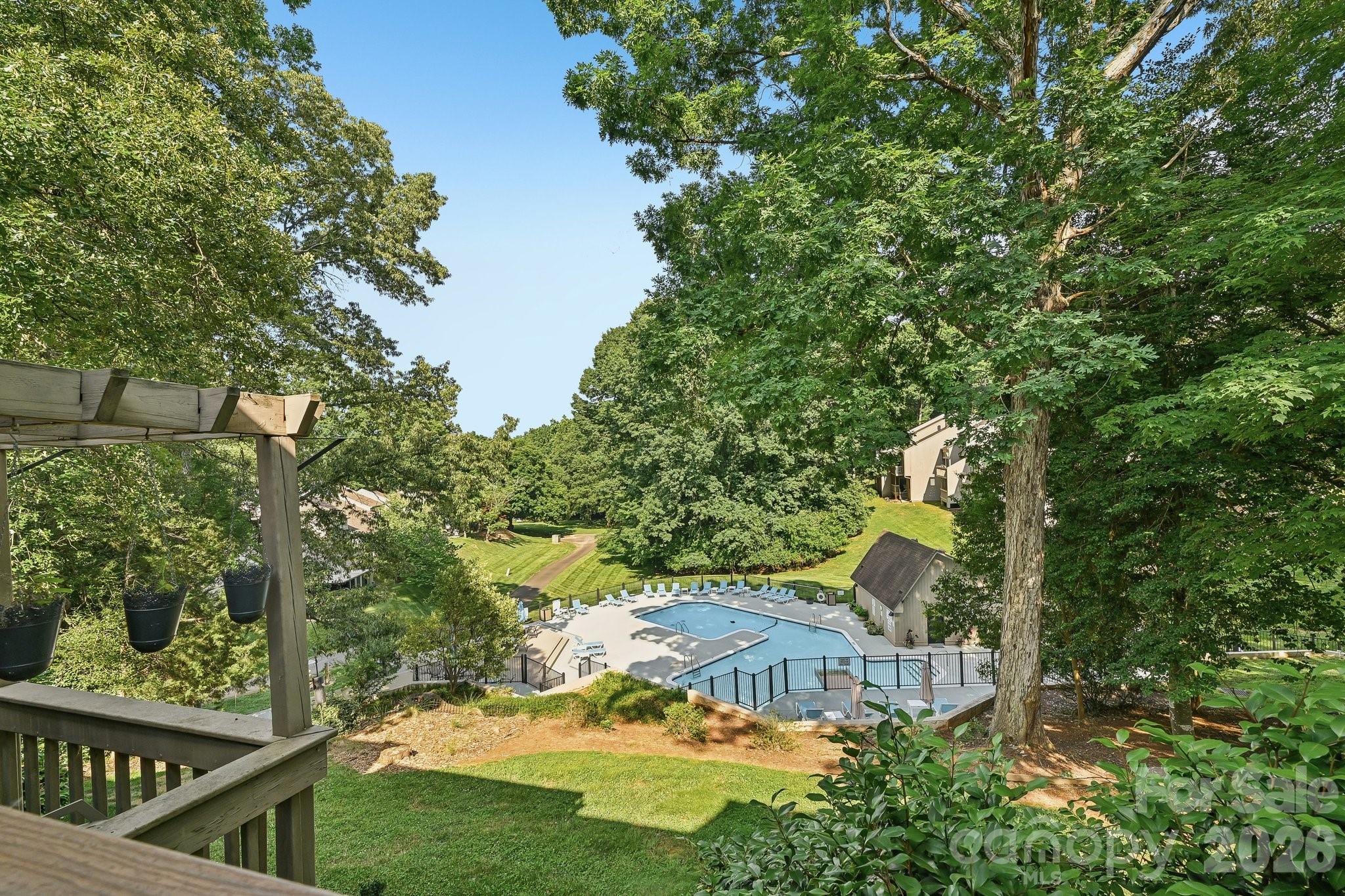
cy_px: 448
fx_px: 523
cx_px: 672
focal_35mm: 14
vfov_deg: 81.2
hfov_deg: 104.3
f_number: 8
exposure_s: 1/100
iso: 100
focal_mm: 14
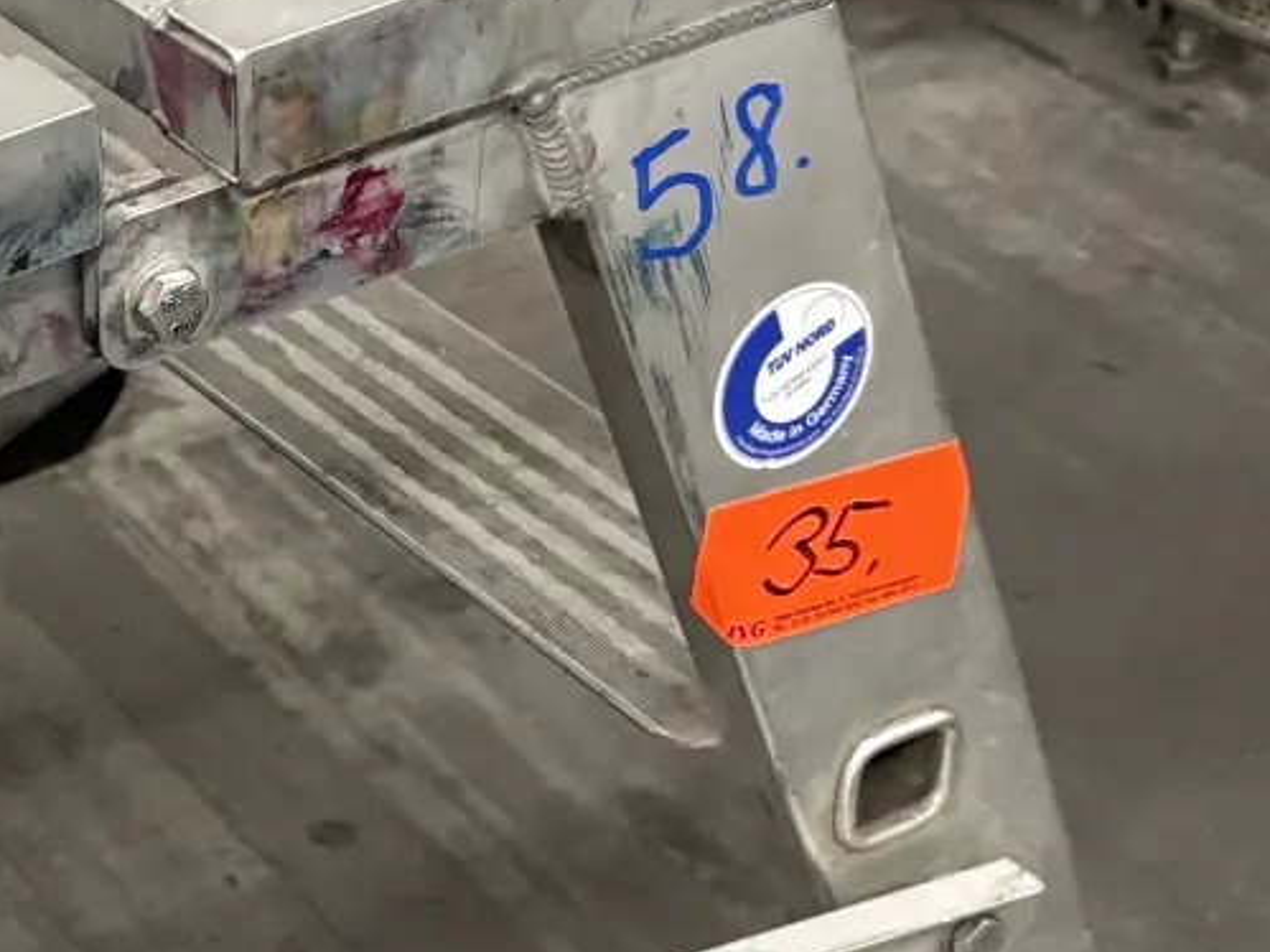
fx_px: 3668
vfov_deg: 14.7
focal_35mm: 100
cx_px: -104
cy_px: 718
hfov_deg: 18.9
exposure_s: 1/50
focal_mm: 5.96
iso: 250
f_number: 1.6
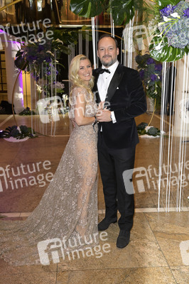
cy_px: 142
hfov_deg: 35.0
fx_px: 300
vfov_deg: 50.7
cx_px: 94
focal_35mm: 38
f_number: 5.6
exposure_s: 1/60
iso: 2500
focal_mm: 38
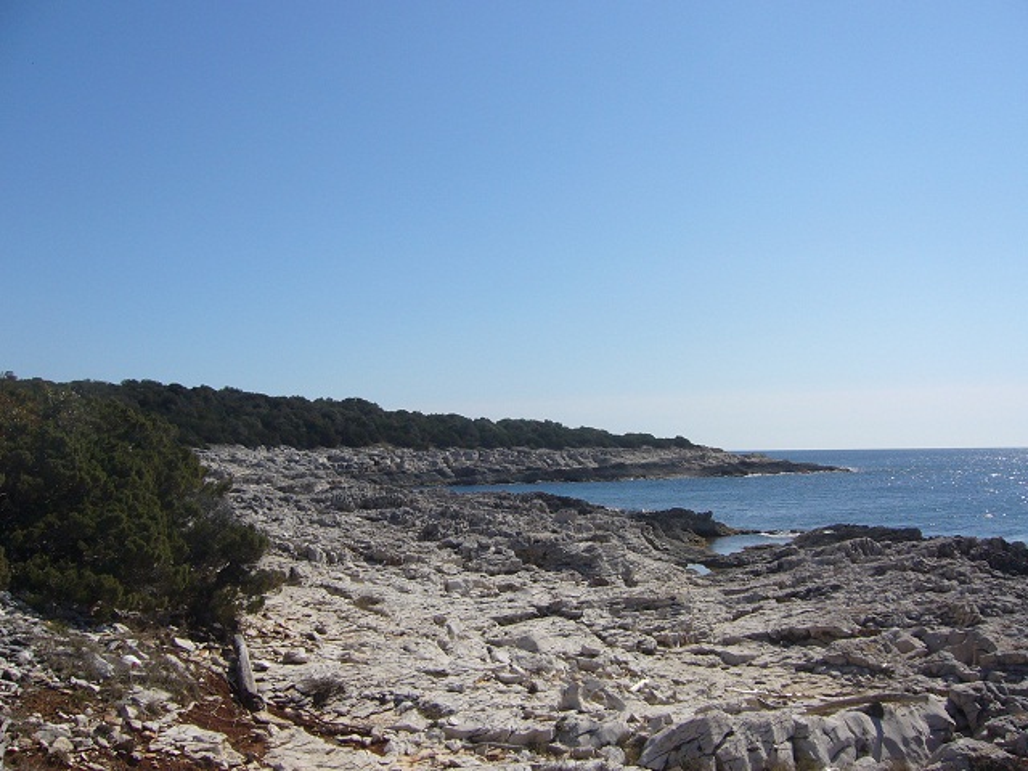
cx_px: 514
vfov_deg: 40.7
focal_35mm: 35
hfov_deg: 52.6
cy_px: 386
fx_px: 1039
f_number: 5.6
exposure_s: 1/800
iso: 80
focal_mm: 5.8
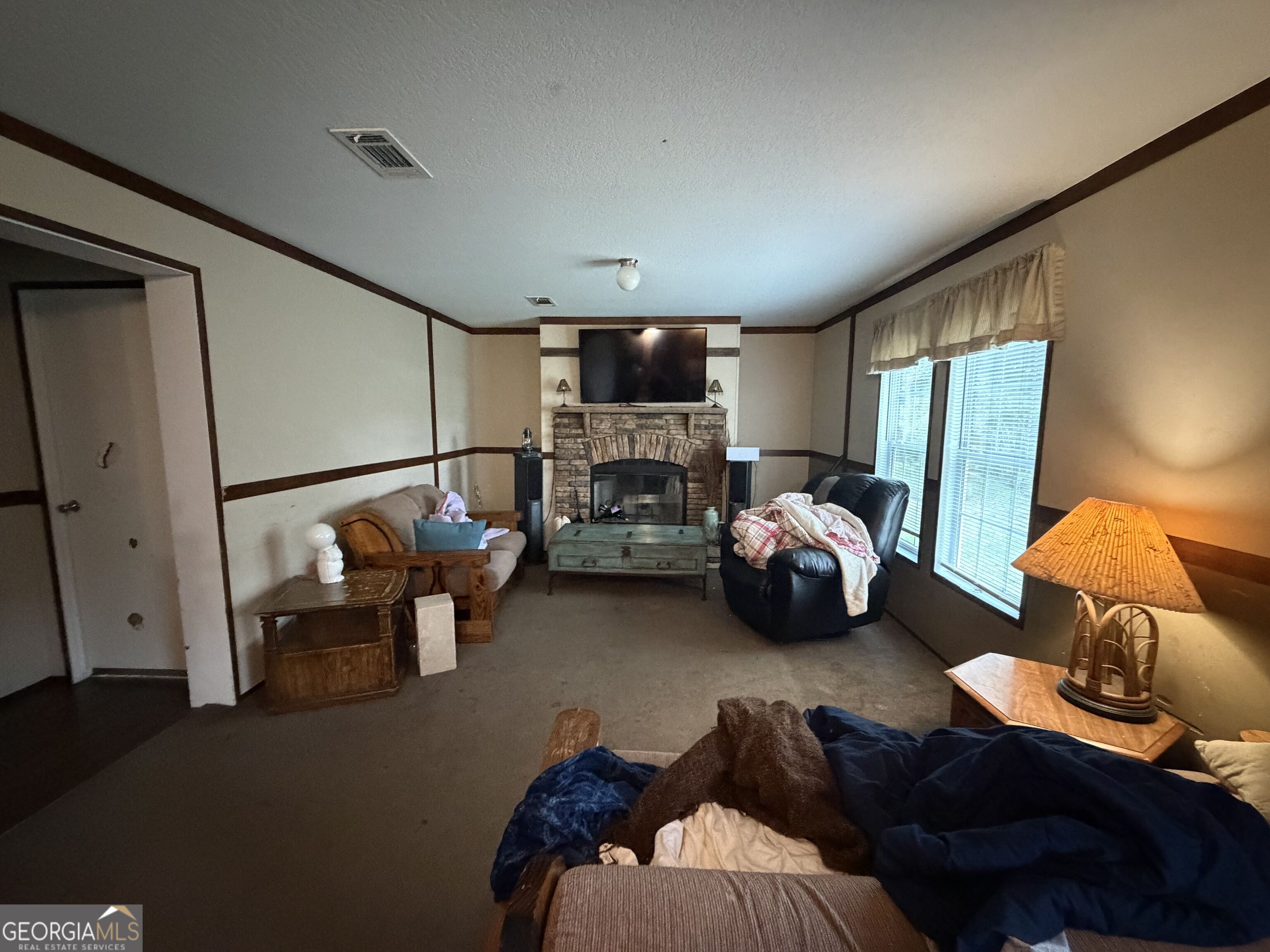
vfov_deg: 85.7
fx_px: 514
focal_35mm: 14
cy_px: 476
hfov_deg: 102.1
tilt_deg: -8.5
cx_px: 635
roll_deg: +0.7
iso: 1000
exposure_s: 1/40
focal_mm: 2.22
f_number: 2.2
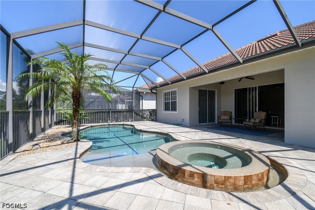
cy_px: 105
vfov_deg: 77.3
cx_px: 158
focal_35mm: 15
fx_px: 131
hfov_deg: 100.4
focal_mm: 10
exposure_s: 1/50
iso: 100
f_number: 7.1
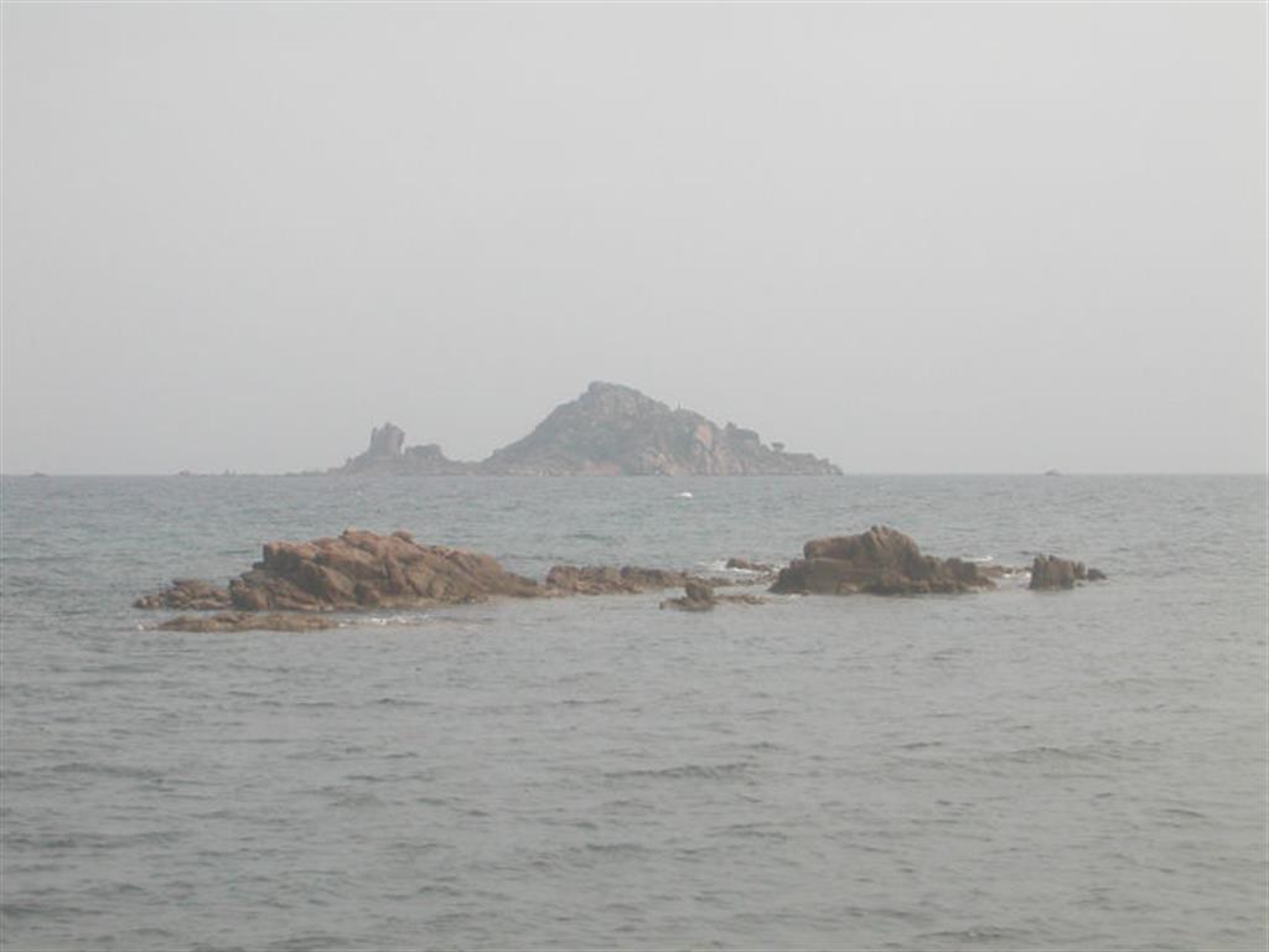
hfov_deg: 17.7
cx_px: 634
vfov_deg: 13.3
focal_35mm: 111
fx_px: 4069
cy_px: 476
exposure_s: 1/643
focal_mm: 16.8
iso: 100
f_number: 4.8
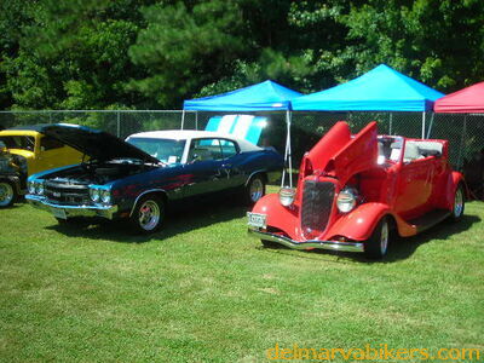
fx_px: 531
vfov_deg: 37.7
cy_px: 182
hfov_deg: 49.0
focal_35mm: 38
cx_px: 242
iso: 50
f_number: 3.2
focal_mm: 6.3
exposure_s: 1/330
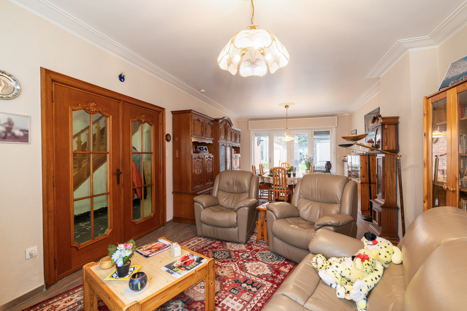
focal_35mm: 16
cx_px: 234
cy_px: 156
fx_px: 208
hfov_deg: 96.7
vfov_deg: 73.7
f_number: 11
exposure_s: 1/10
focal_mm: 16
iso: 250
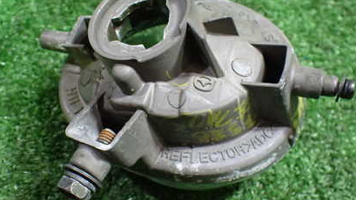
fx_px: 453
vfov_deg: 24.9
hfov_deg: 42.9
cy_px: 77
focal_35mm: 48
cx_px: 174
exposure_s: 1/60
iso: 800
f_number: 2.3
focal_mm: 5.4
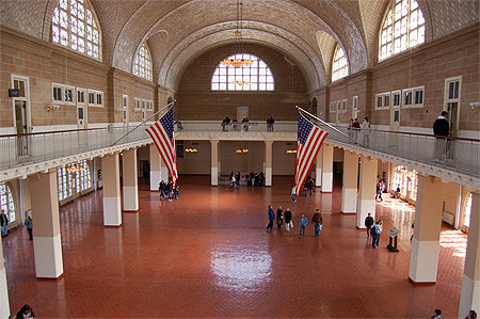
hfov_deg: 67.4
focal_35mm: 27
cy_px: 160
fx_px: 360
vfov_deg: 47.8
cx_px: 240
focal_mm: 18
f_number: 3.5
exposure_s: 1/125
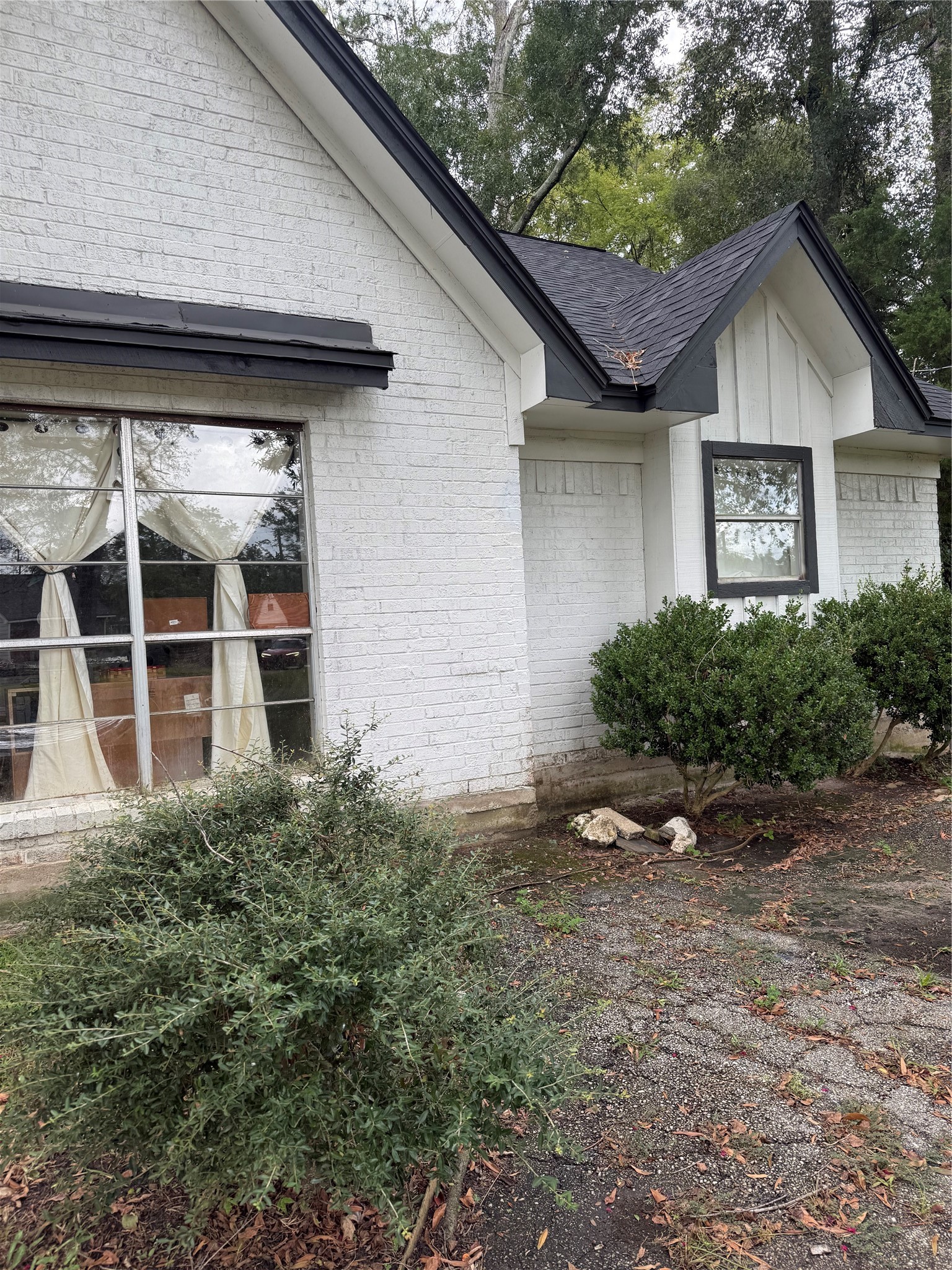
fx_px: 880
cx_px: 476
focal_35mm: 24
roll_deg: +2.9
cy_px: 635
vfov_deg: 71.6
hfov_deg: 56.8
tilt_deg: +0.9
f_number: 1.78
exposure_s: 1/473
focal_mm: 6.76
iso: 80
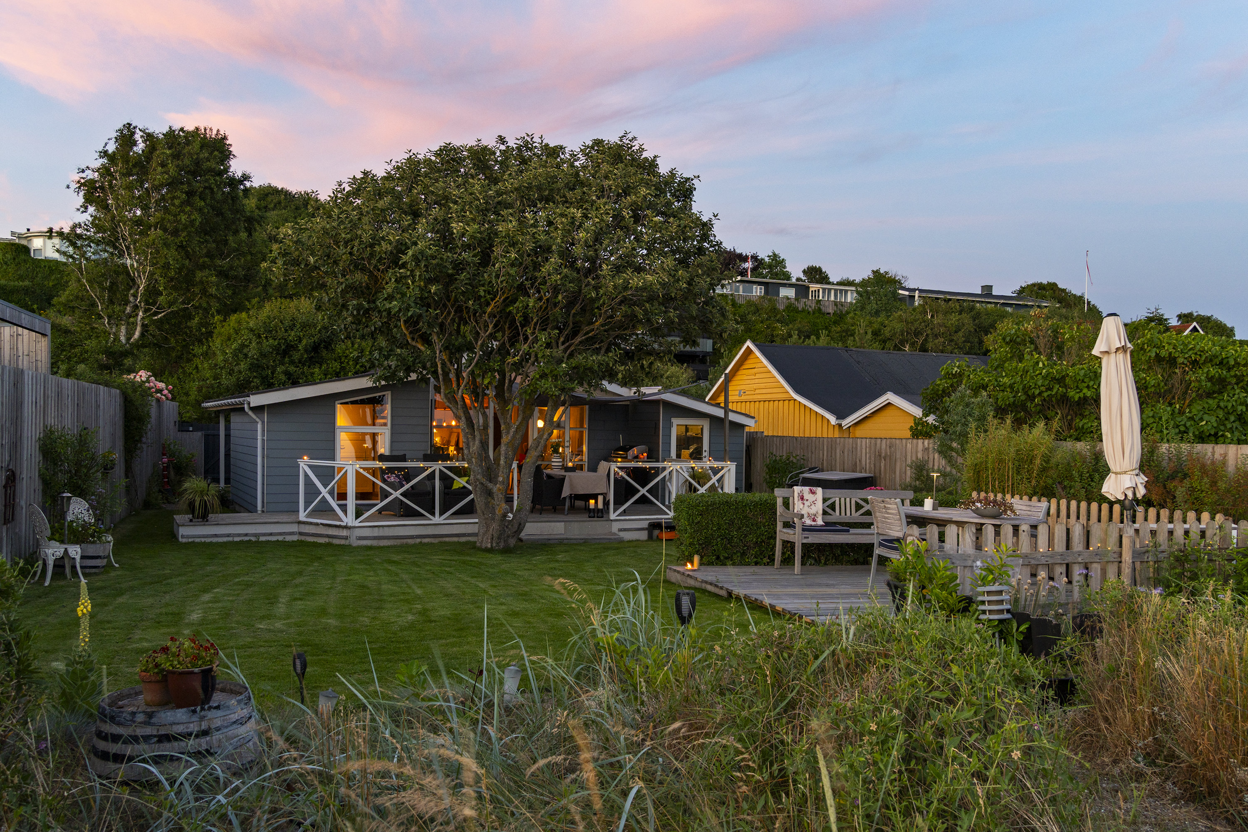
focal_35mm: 30
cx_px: 624
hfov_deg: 61.9
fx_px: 1040
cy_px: 416
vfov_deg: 43.6
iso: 200
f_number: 8
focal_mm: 20
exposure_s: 1/13
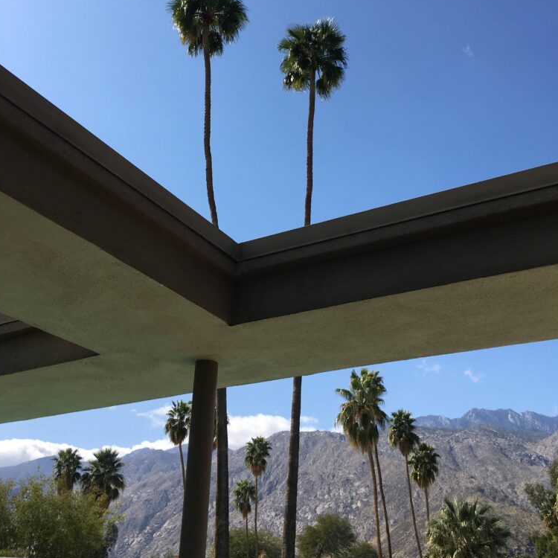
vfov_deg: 46.6
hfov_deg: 47.2
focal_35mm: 35
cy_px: 192
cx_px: 278
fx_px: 638
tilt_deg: +32.8
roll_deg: -0.4
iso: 25
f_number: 2.2
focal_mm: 4.15
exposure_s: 1/1789
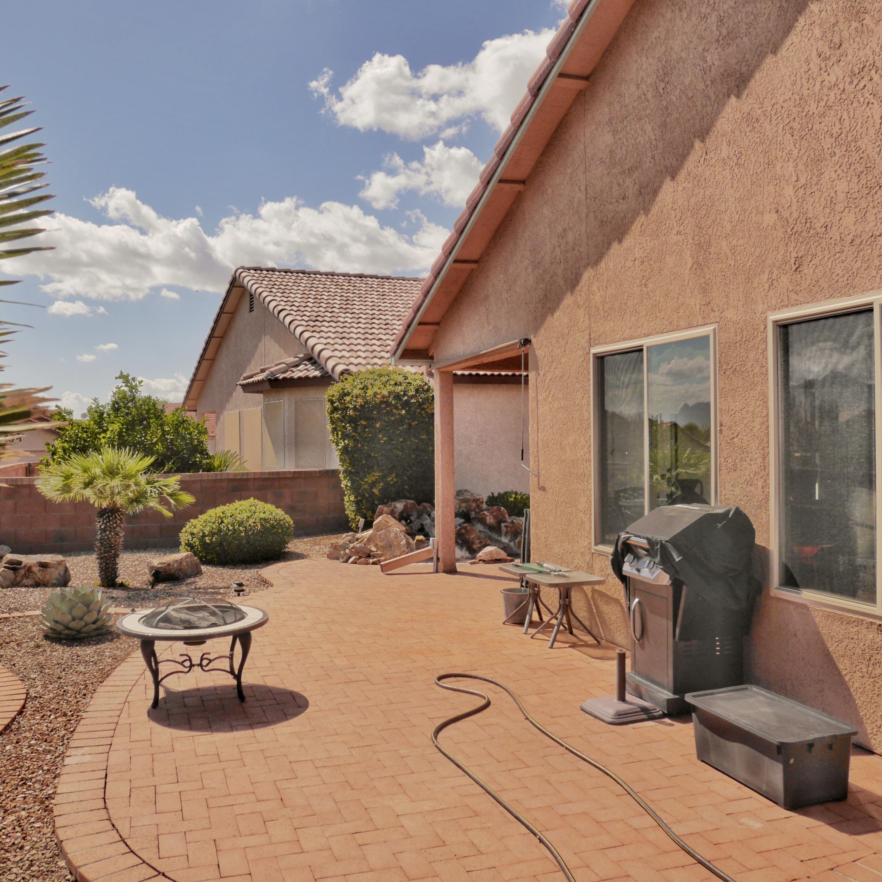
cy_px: 443
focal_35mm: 29
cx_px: 382
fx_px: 836
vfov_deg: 55.6
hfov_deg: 55.4
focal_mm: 12
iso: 160
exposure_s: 1/1600
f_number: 6.3
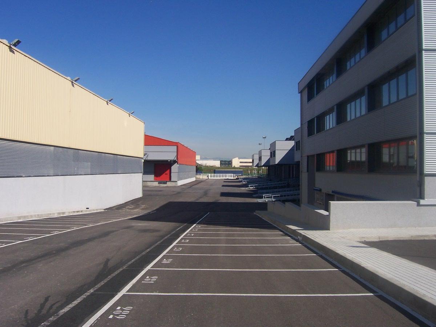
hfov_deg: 51.4
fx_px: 453
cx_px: 218
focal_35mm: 36
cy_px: 164
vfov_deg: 39.7
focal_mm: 6
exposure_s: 1/750
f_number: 4.8
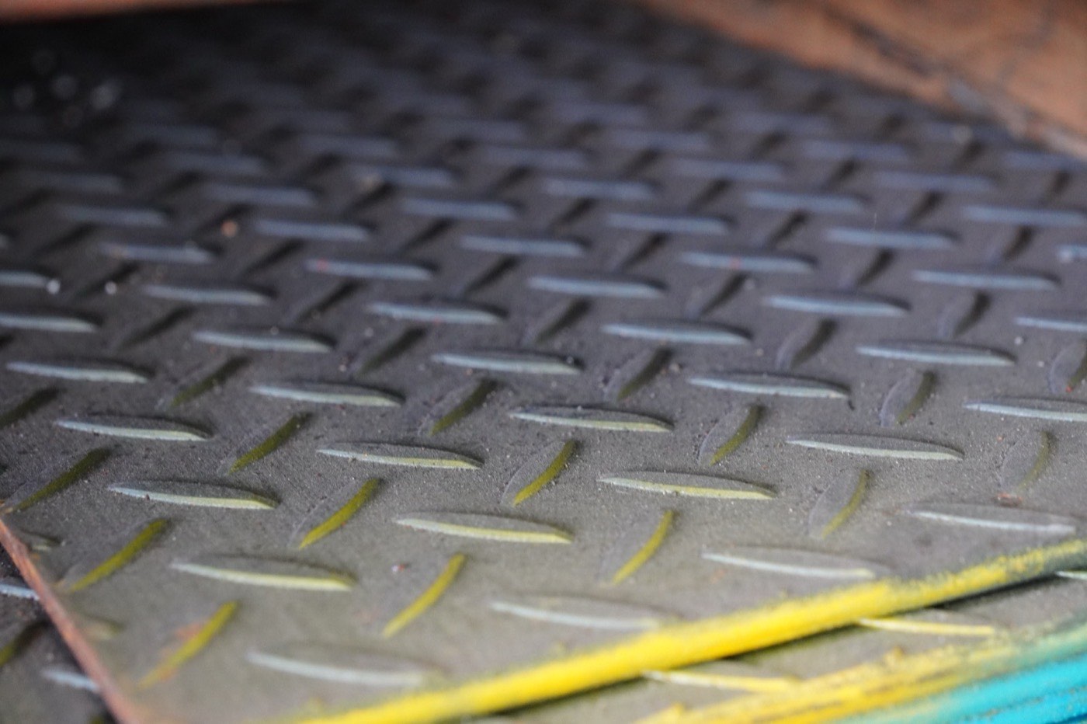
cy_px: 362
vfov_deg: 18.2
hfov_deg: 27.0
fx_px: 2263
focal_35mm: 75
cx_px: 544
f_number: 6.3
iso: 3200
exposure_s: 1/100
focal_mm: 50
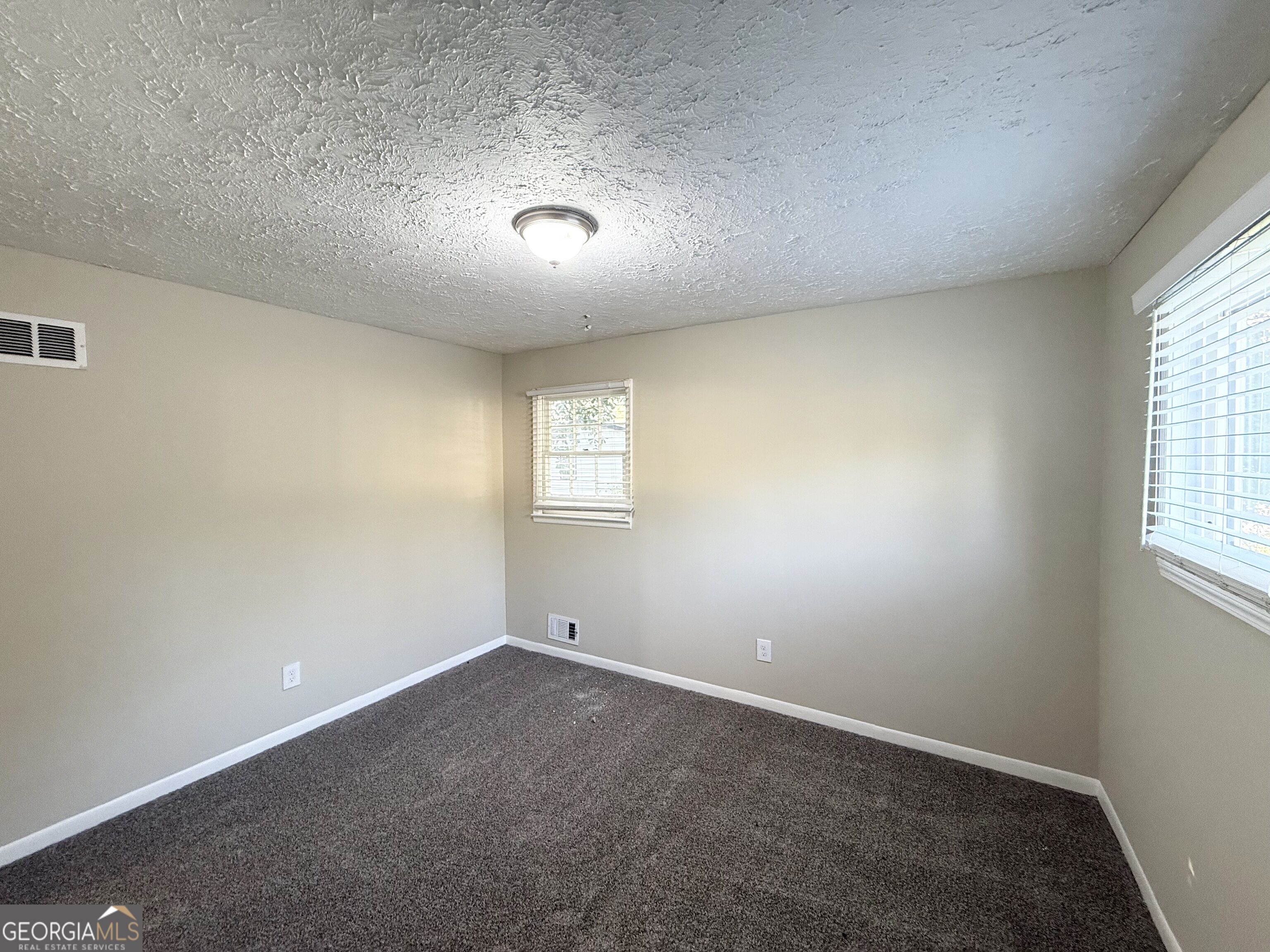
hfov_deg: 102.1
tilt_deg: -2.5
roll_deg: -0.7
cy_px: 476
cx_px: 635
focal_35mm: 14
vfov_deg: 85.7
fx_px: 514
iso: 200
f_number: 2.2
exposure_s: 1/60
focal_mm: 2.22
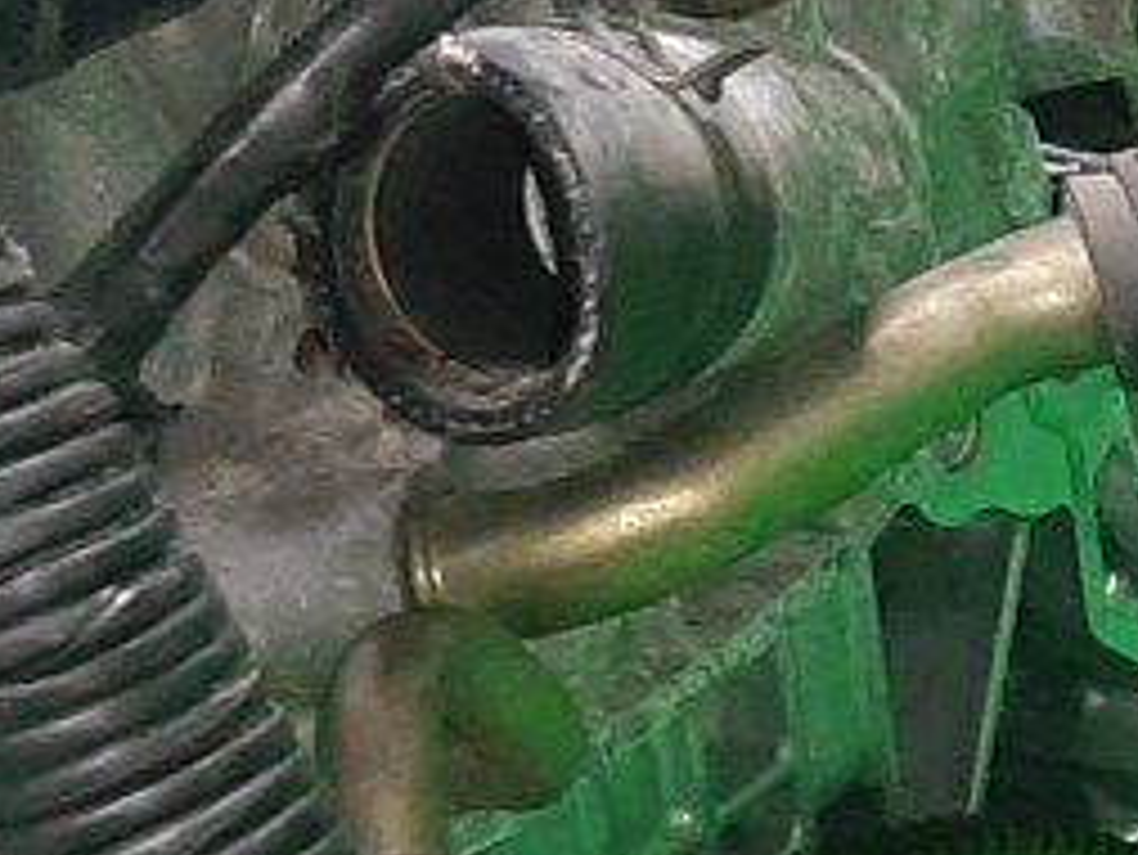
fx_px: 4868
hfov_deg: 12.8
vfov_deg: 9.8
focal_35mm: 148
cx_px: 1601
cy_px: 1197
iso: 242
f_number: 1.7
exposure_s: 1/50
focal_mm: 3.93
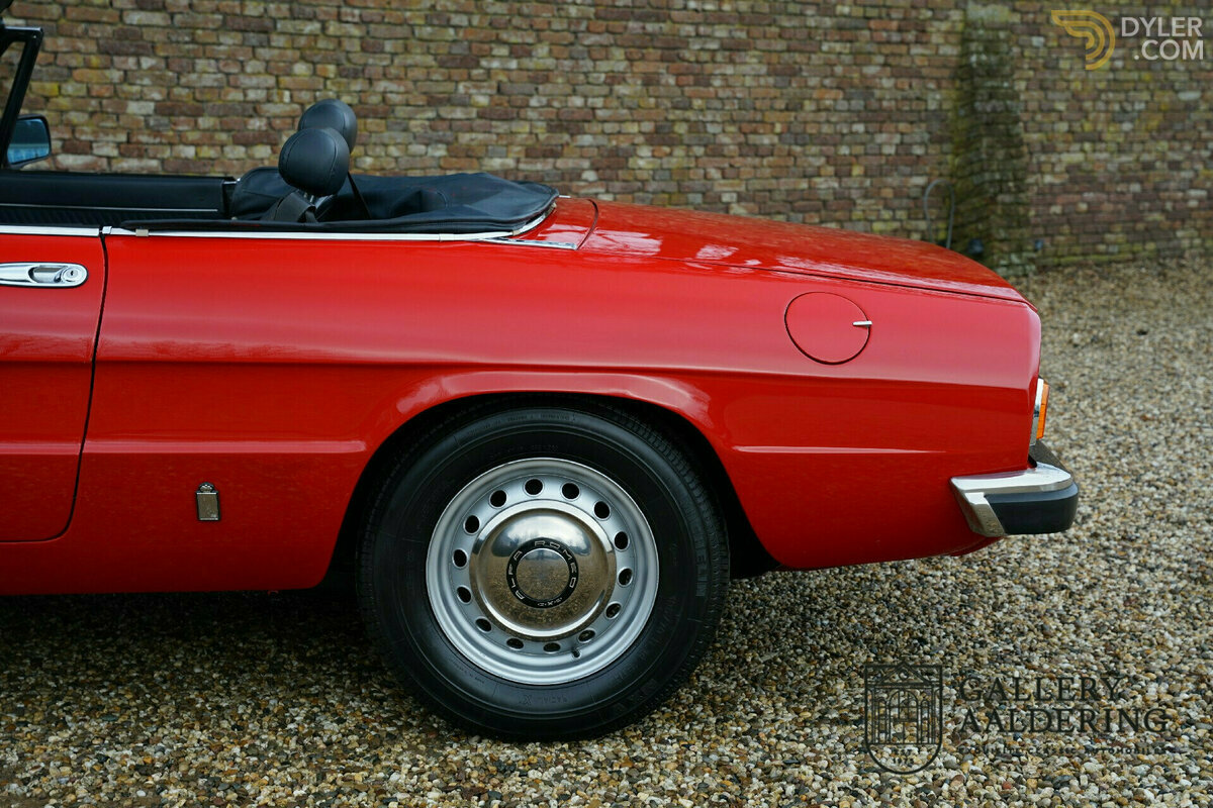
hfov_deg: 36.2
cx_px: 606
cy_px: 404
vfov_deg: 24.6
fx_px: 1856
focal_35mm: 55
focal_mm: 55.1
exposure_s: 1/60
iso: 250
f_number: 6.3
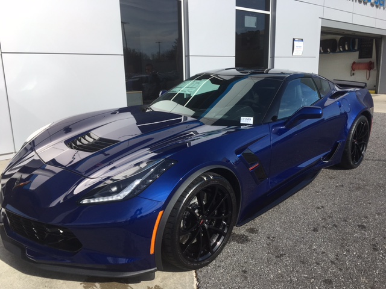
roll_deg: +2.1
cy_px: 144
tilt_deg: -12.8
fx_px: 323
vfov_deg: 48.2
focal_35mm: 29
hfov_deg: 61.7
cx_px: 193
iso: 25
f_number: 2.2
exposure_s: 1/1923
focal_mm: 4.15
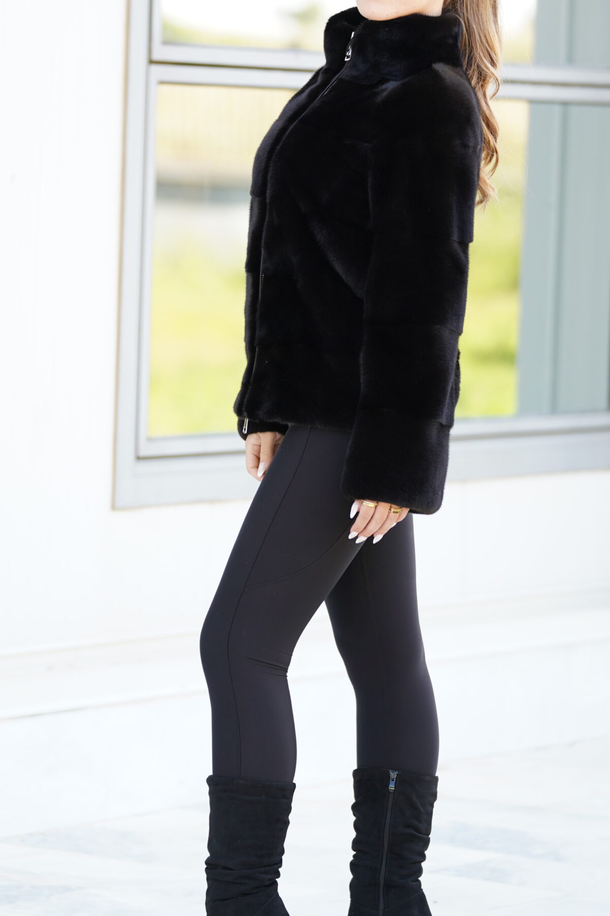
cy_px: 364
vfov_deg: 10.9
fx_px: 4780
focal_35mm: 188
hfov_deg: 7.3
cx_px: 198
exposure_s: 1/250
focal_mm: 132
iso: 200
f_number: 2.8
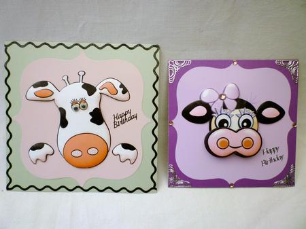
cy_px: 114
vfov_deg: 48.2
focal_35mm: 29
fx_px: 256
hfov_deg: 61.7
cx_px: 153
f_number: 3.3
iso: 80
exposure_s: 1/160
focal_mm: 5.2
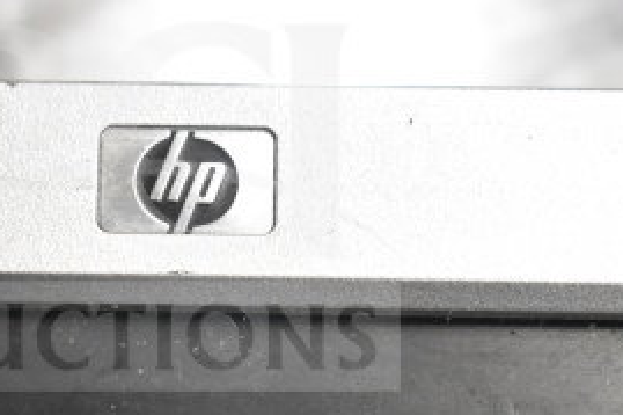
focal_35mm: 143
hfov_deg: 14.3
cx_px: 139
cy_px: 208
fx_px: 2473
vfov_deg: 9.6
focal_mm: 42
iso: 4000
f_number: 5
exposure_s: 1/60
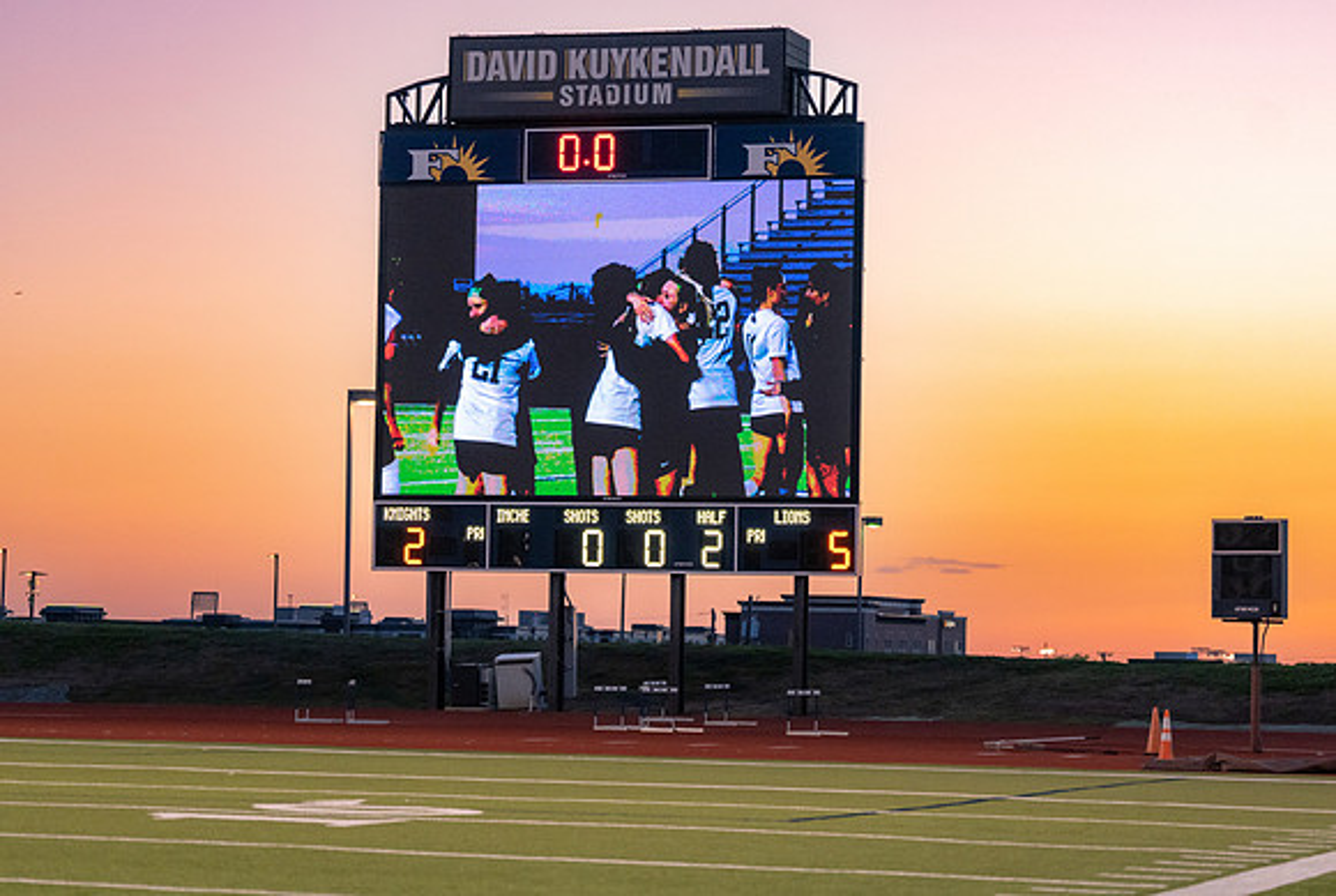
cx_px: 716
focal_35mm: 110
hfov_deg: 18.6
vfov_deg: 12.5
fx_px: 4087
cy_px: 420
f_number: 2.8
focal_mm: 95
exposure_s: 1/1250
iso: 3200
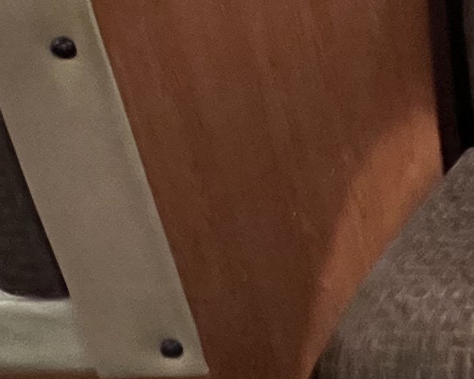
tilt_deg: -23.6
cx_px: 918
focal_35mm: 74
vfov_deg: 19.9
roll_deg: +0.0
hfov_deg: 18.3
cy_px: -26
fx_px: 1038
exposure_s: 1/45
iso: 1000
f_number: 1.8
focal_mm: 1.57
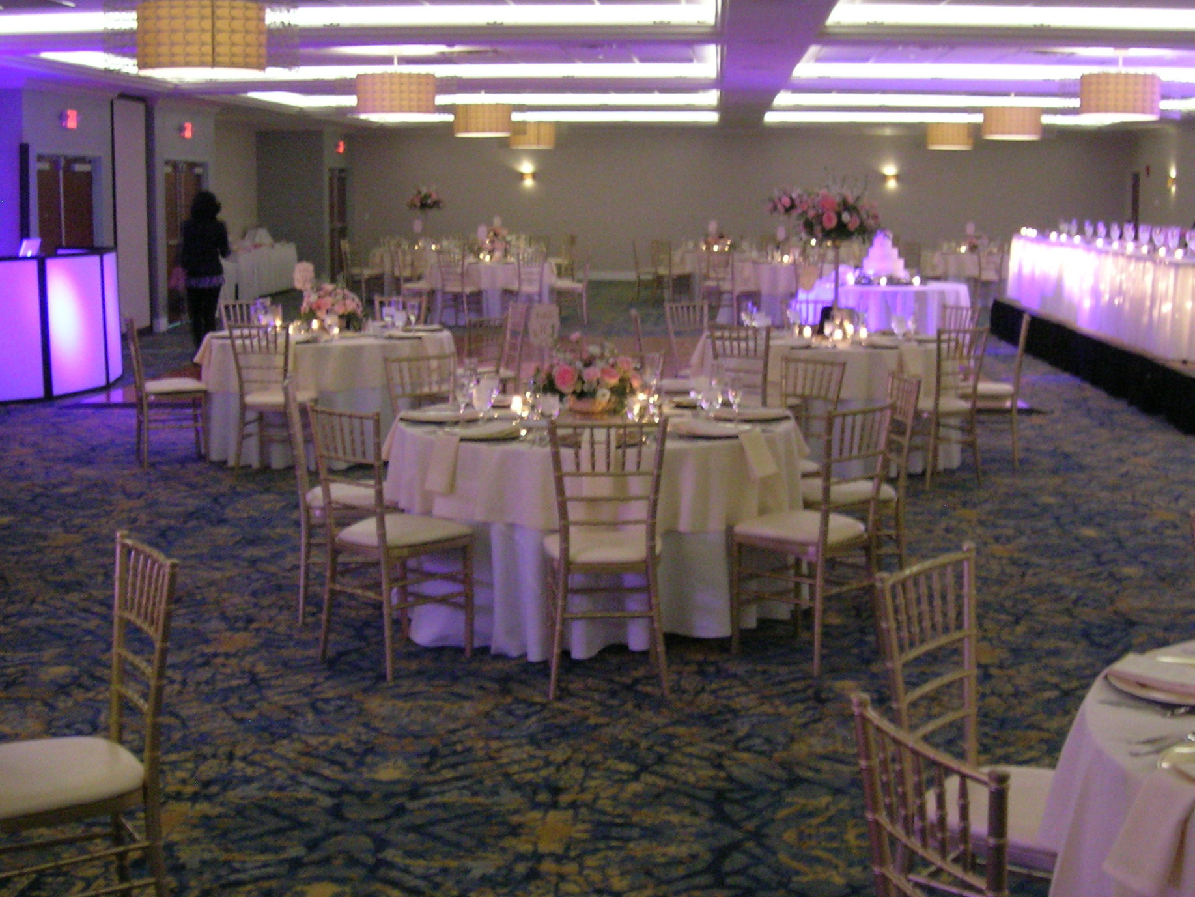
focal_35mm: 48
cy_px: 436
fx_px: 1657
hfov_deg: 39.6
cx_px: 662
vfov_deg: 30.3
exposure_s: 1/3
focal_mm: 5.7
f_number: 2.9
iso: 200
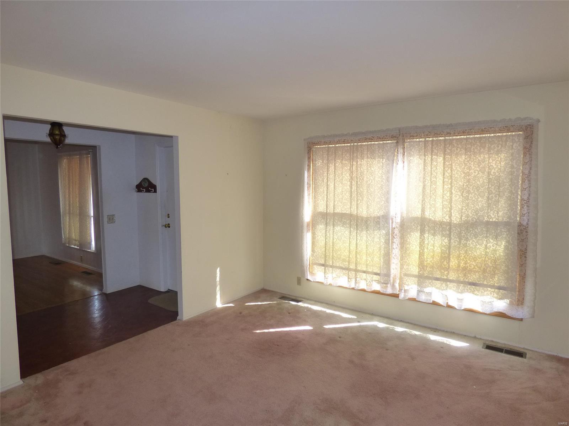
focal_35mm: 20
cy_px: 213
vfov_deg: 66.0
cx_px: 284
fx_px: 329
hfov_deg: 81.7
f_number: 2.8
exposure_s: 1/60
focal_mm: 3.58
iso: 200
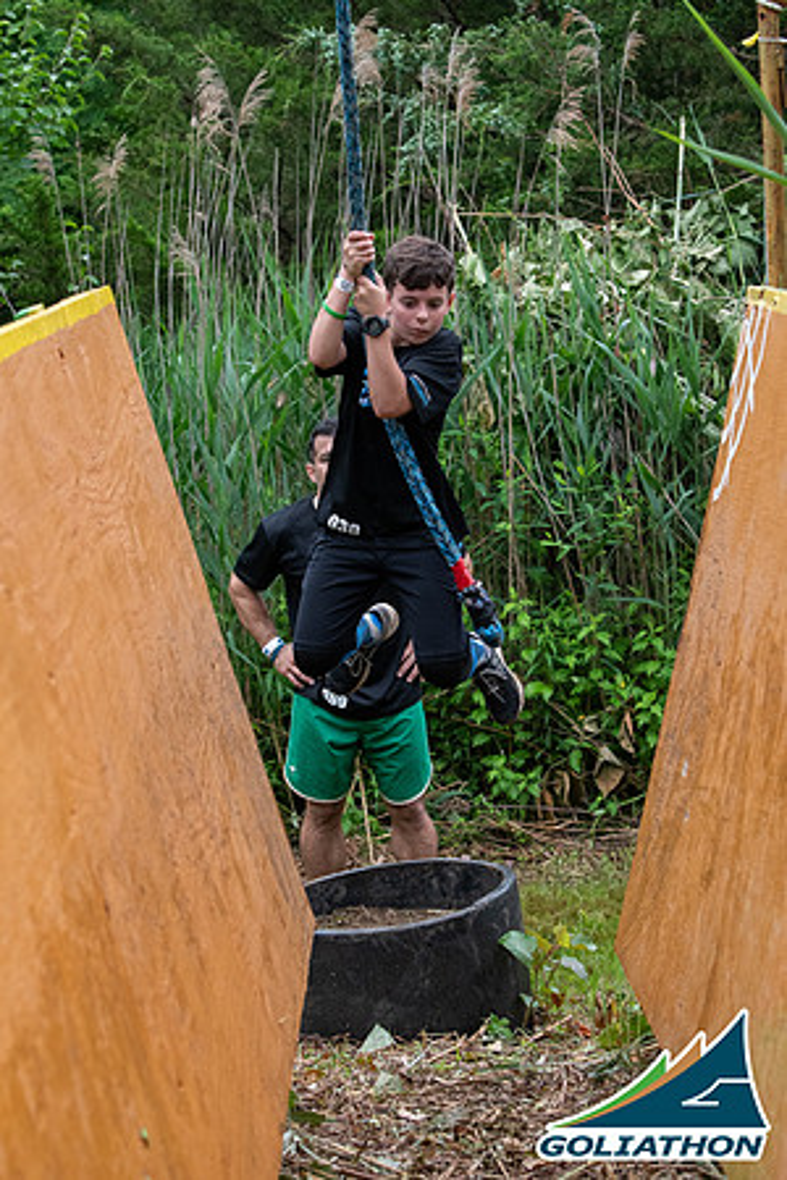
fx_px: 3689
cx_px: 394
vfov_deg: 18.2
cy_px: 590
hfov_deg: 12.2
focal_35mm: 112
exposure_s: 1/800
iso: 1600
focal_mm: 75
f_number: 5.6
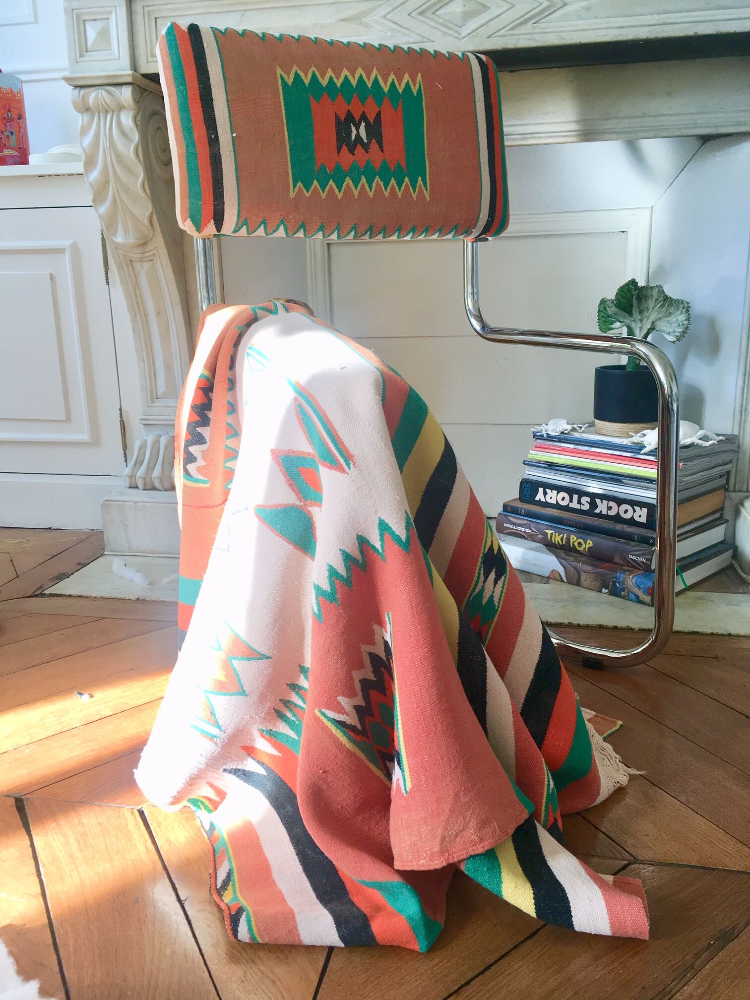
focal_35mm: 29
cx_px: 375
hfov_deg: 48.2
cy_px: 500
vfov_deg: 61.7
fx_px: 838
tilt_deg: -13.6
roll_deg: +1.5
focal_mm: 4.15
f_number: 2.2
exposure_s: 1/100
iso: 32
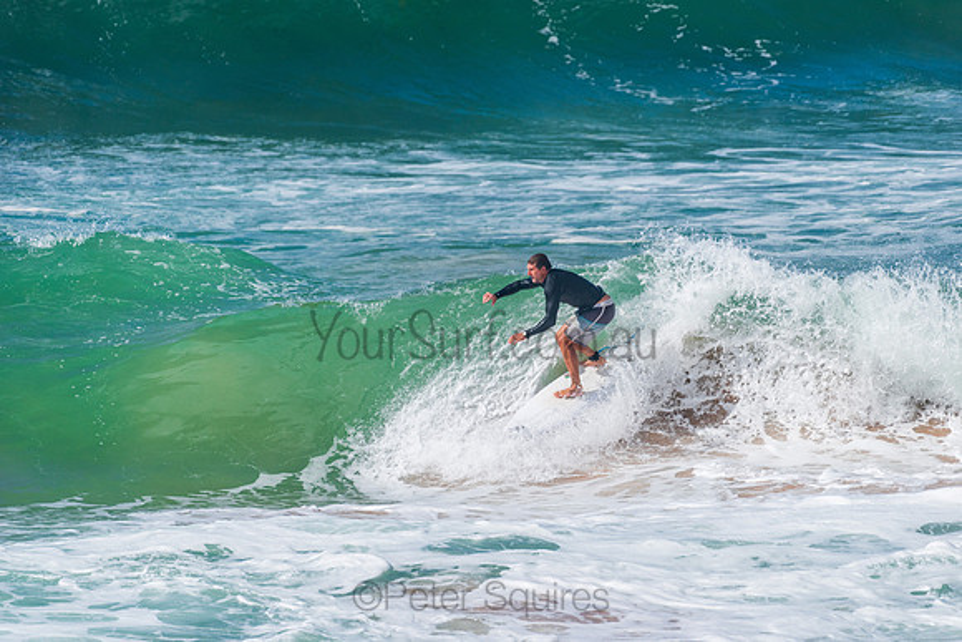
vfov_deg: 2.8
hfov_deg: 4.1
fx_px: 13364
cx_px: 481
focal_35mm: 500
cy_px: 321
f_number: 5.6
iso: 140
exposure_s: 1/2000
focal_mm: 500
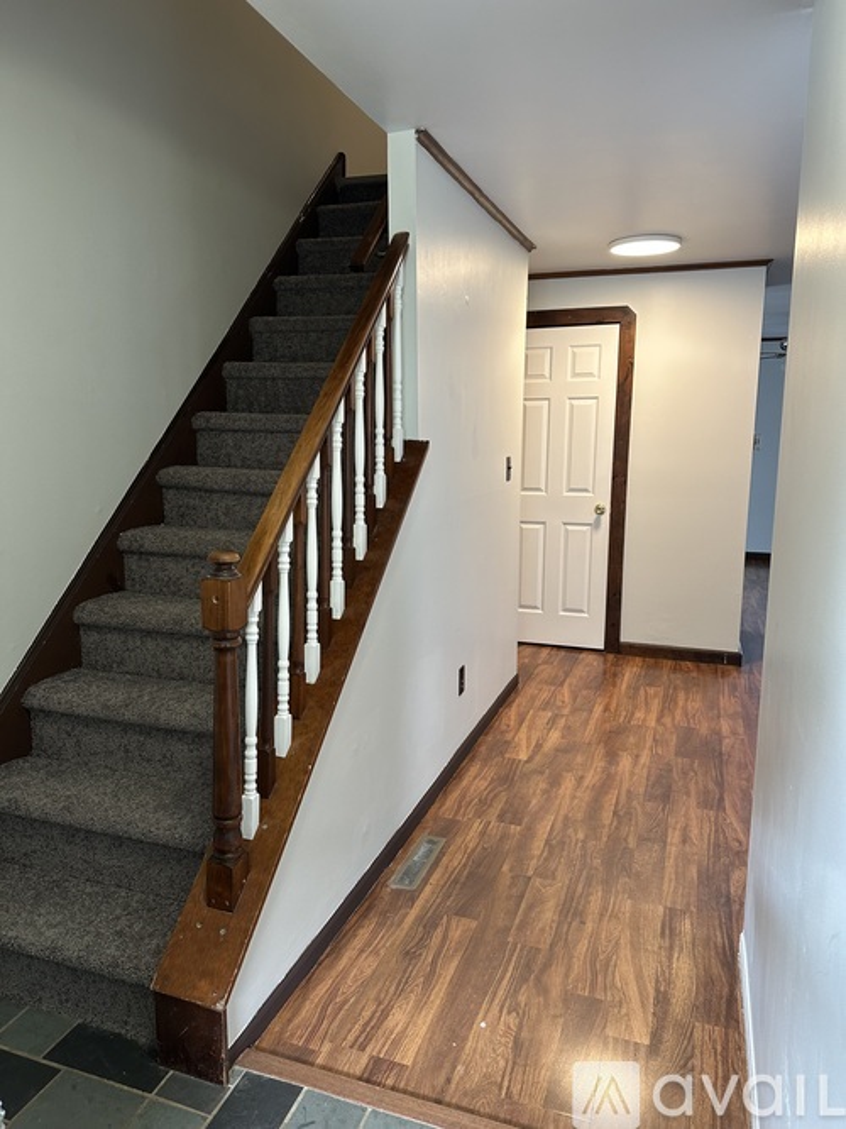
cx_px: 423
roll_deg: -1.3
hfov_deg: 56.8
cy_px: 564
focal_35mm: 24
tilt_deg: -8.9
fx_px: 782
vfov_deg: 71.6
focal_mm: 6.86
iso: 125
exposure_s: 1/60
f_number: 1.78
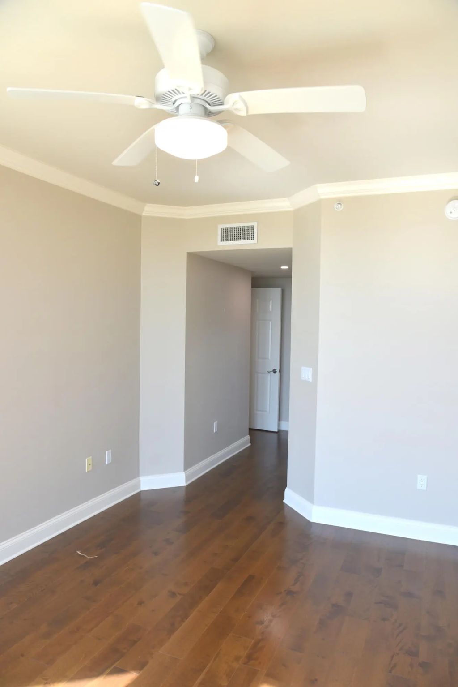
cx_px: 229
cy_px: 344
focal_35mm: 24
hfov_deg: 53.2
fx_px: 458
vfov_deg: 73.7
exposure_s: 1/160
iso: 400
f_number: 6.3
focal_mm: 24
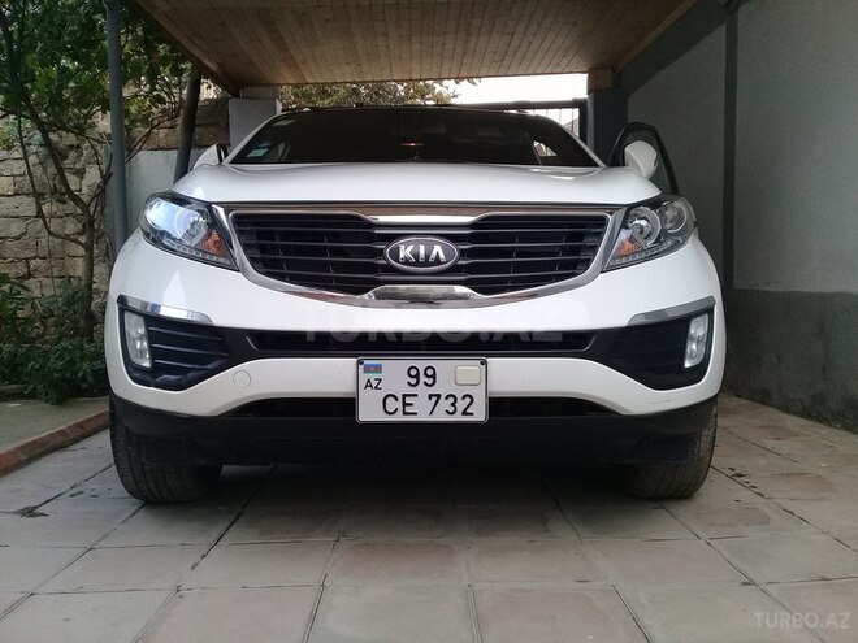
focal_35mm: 31
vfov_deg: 45.4
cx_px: 429
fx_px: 768
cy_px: 322
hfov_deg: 58.4
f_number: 2.2
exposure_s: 1/120
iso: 80
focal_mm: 3.3
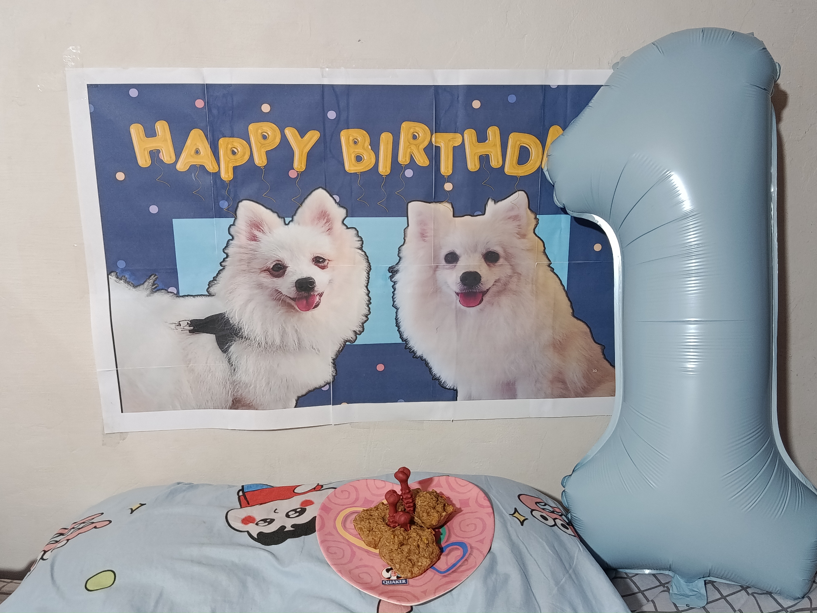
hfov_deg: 60.0
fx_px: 708
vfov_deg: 46.8
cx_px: 408
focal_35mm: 30
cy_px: 306
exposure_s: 1/30
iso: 993
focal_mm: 5.24
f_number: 1.7
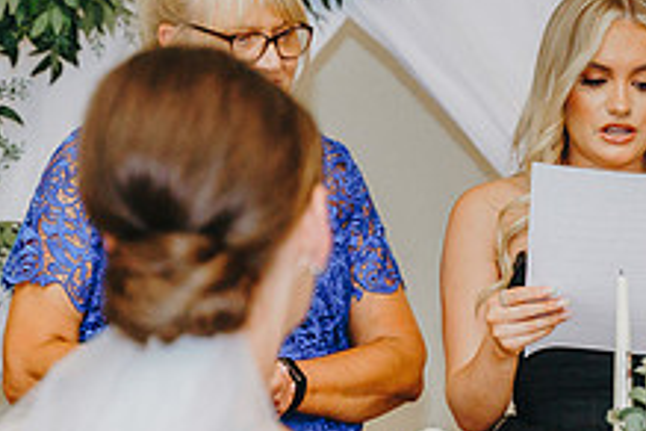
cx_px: 539
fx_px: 3965
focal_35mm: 221
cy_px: 277
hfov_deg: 9.3
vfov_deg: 6.2
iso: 1600
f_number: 3.2
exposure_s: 1/250
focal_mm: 75
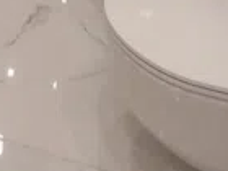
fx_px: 428
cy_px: -237
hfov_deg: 26.3
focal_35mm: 65
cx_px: -52
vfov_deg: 14.7
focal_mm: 1.3
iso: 250
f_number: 2.2
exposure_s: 1/25
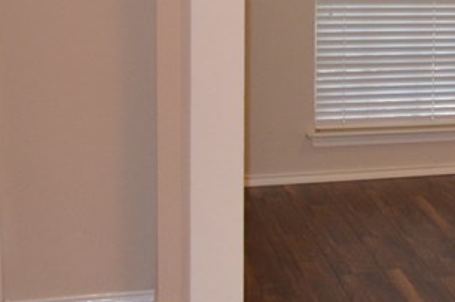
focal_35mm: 96
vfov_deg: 14.0
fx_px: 1211
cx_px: 656
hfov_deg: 19.0
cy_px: 14
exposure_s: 1/60
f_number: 3.5
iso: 1600
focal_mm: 18
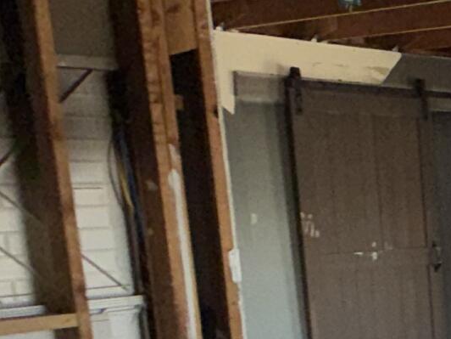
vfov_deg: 18.0
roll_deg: +0.7
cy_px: 370
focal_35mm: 79
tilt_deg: -11.1
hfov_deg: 19.4
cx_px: 782
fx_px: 1029
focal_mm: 2.22
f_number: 2.2
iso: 32
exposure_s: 1/121
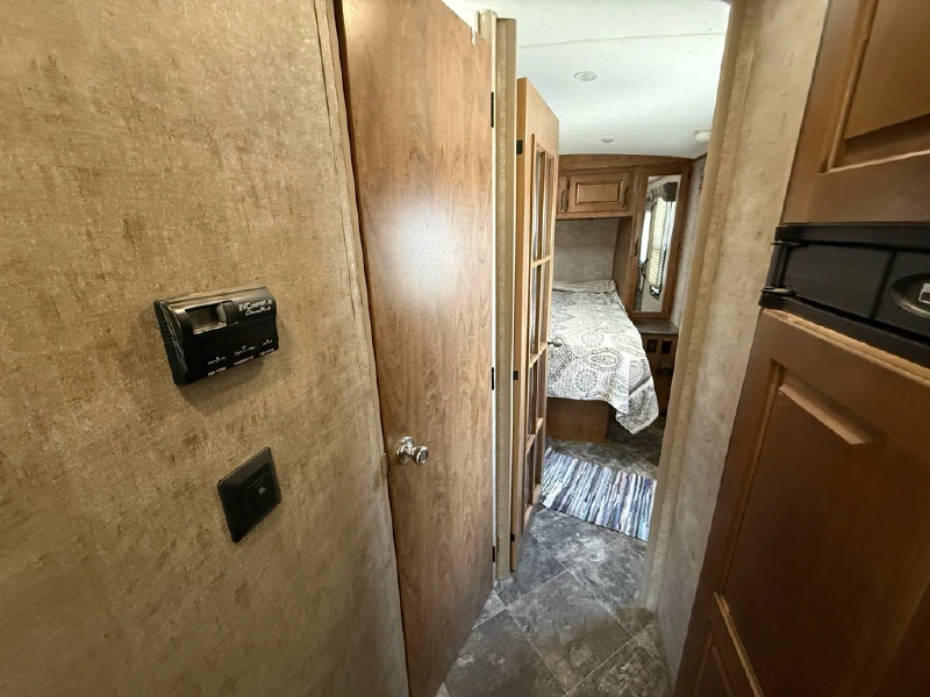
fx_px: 376
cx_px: 465
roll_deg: +1.6
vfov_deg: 85.7
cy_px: 348
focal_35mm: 14
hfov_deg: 102.1
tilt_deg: -17.1
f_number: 2.2
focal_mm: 2.22
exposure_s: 1/60
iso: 800
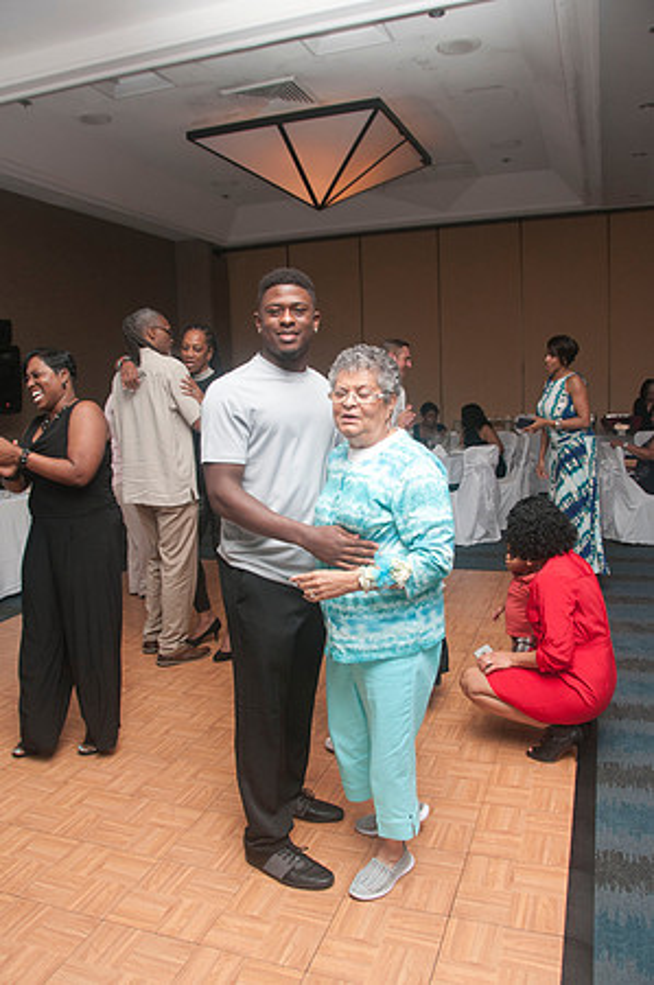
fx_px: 737
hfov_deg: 47.8
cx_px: 327
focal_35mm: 27
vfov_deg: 67.4
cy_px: 492
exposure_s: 1/125
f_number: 6.3
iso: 400
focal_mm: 18
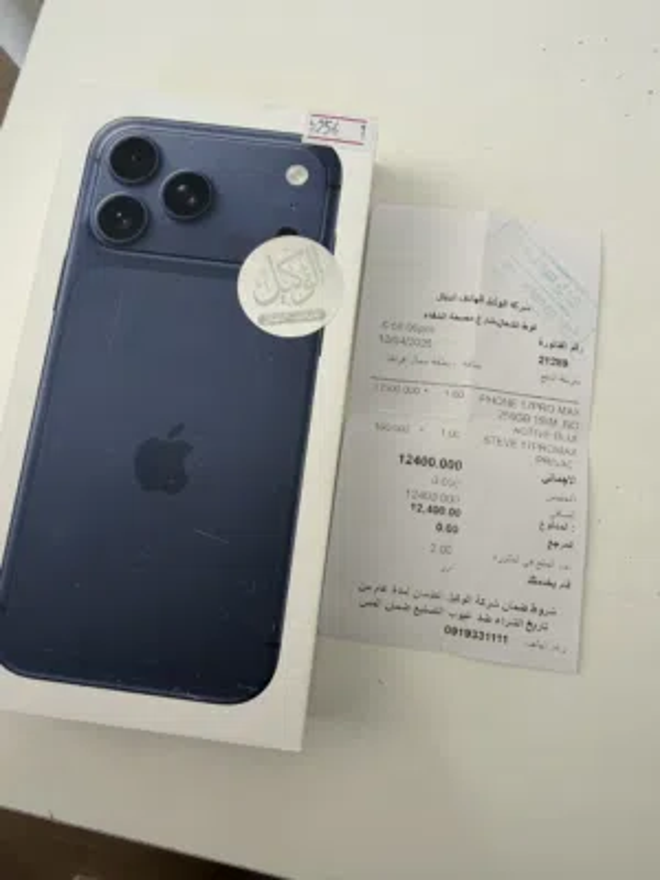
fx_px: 610
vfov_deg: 71.6
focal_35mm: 24
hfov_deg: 56.8
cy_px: 440
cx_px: 330
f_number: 2.2
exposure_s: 1/121
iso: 160
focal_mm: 2.22
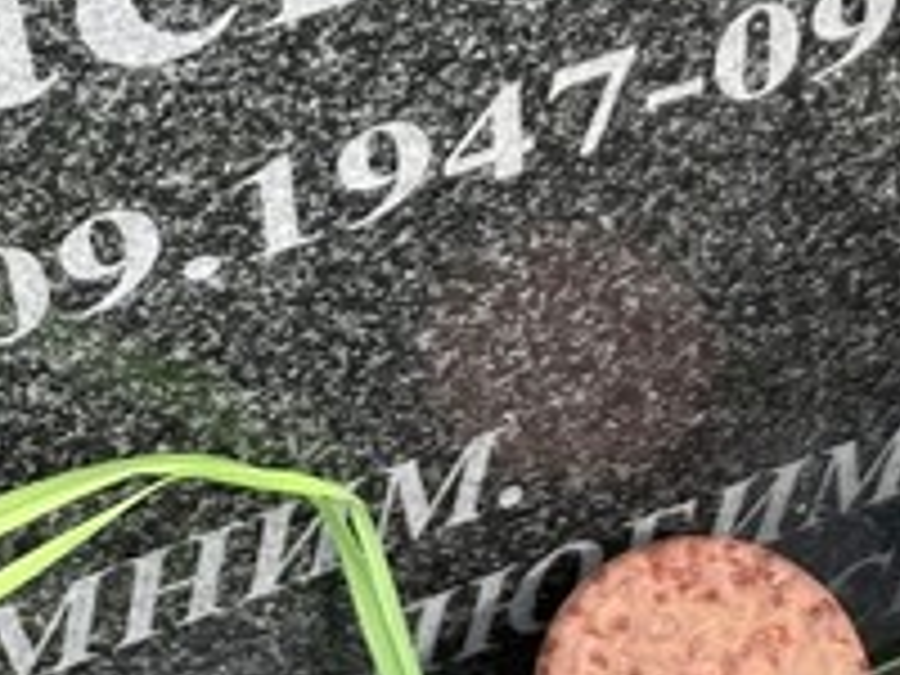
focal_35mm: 104
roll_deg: +4.3
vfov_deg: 12.8
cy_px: -590
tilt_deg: -40.2
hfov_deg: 18.8
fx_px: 2704
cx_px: 621
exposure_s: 1/264
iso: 32
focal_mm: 4.2
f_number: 1.6
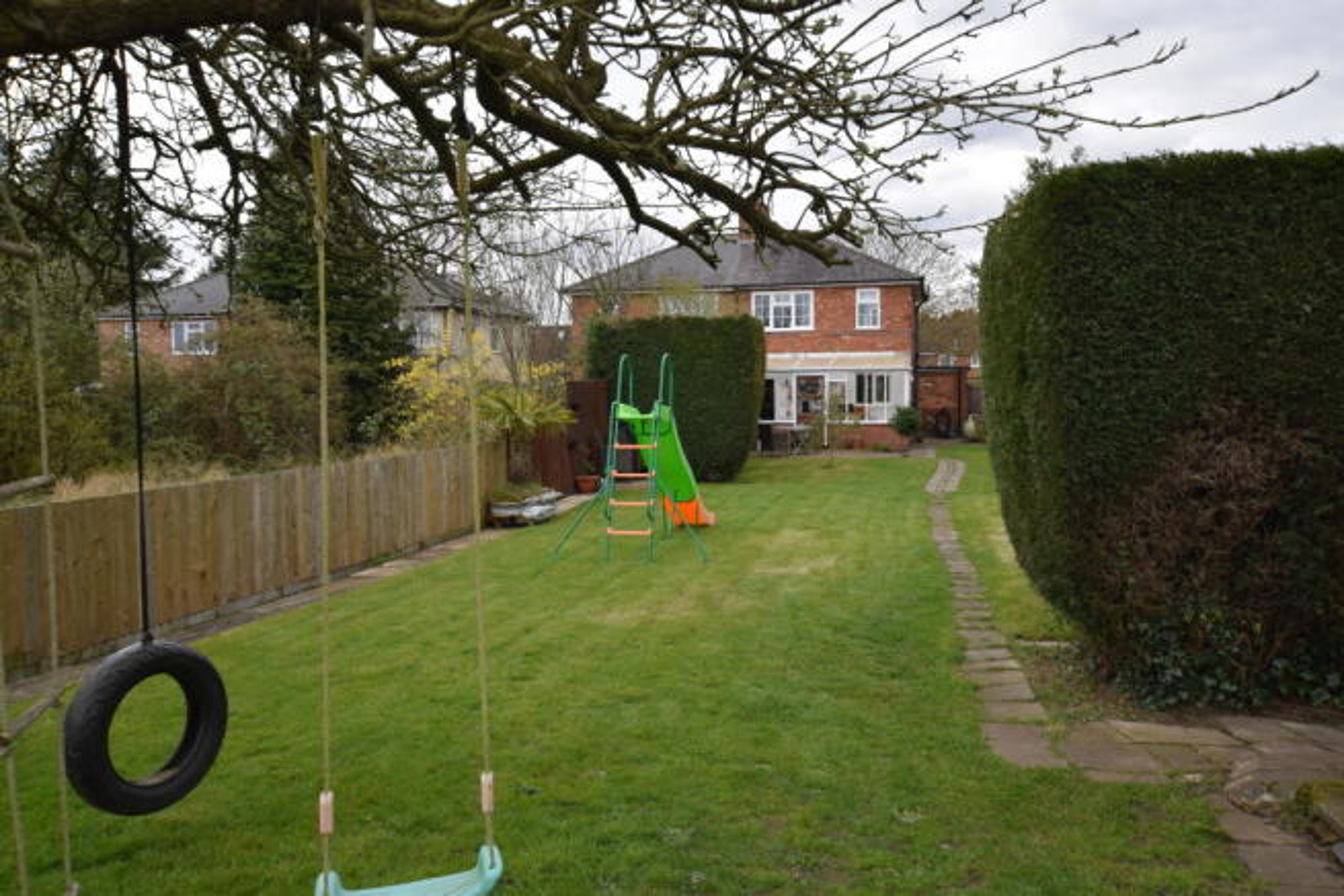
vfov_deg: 43.6
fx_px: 1120
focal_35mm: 30
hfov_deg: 61.9
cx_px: 672
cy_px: 448
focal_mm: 20
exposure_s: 1/200
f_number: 7.1
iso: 400
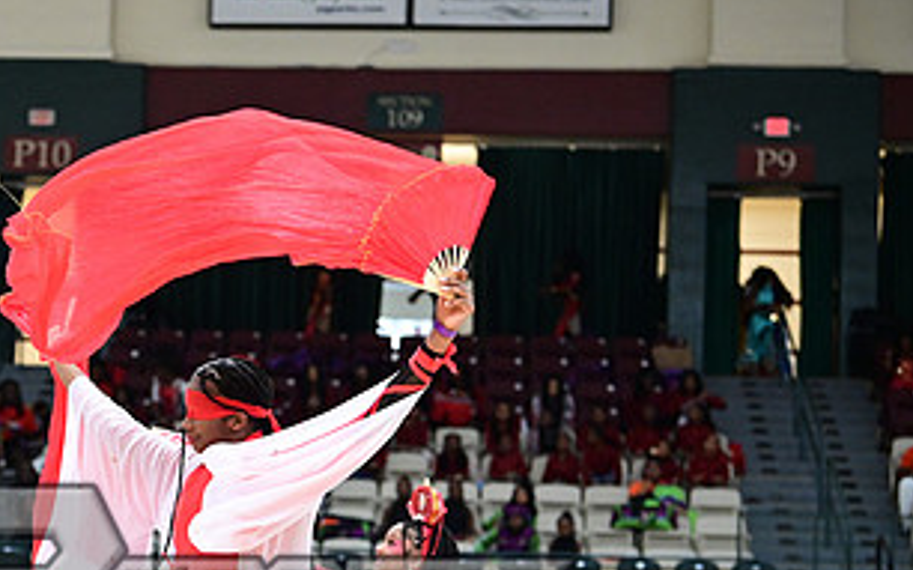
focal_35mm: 135
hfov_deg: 15.3
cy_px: 567
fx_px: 3358
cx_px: 92
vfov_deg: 9.6
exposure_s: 1/1000
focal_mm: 70
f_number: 3.2
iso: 6400
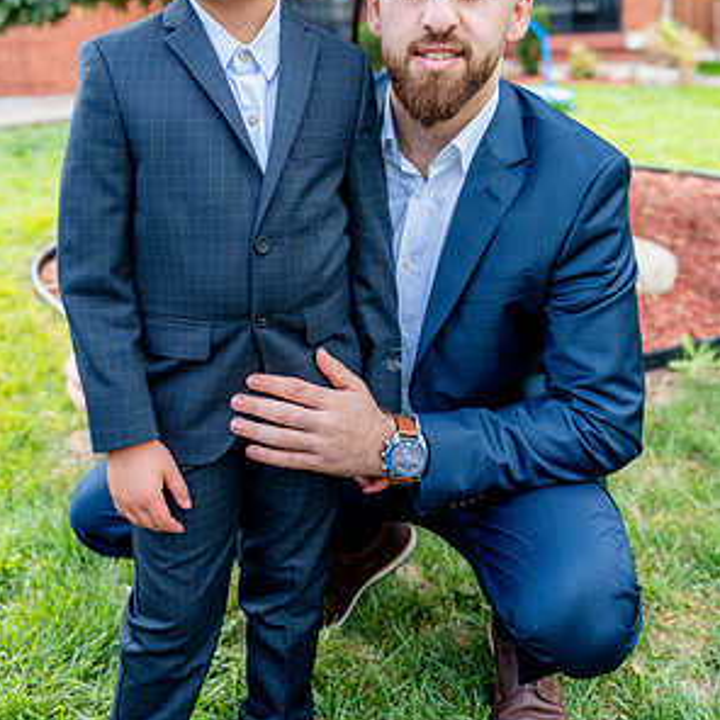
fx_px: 941
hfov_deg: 41.9
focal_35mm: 40
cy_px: 238
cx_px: 358
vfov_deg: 41.3
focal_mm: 31
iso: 320
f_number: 2.8
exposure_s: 1/800
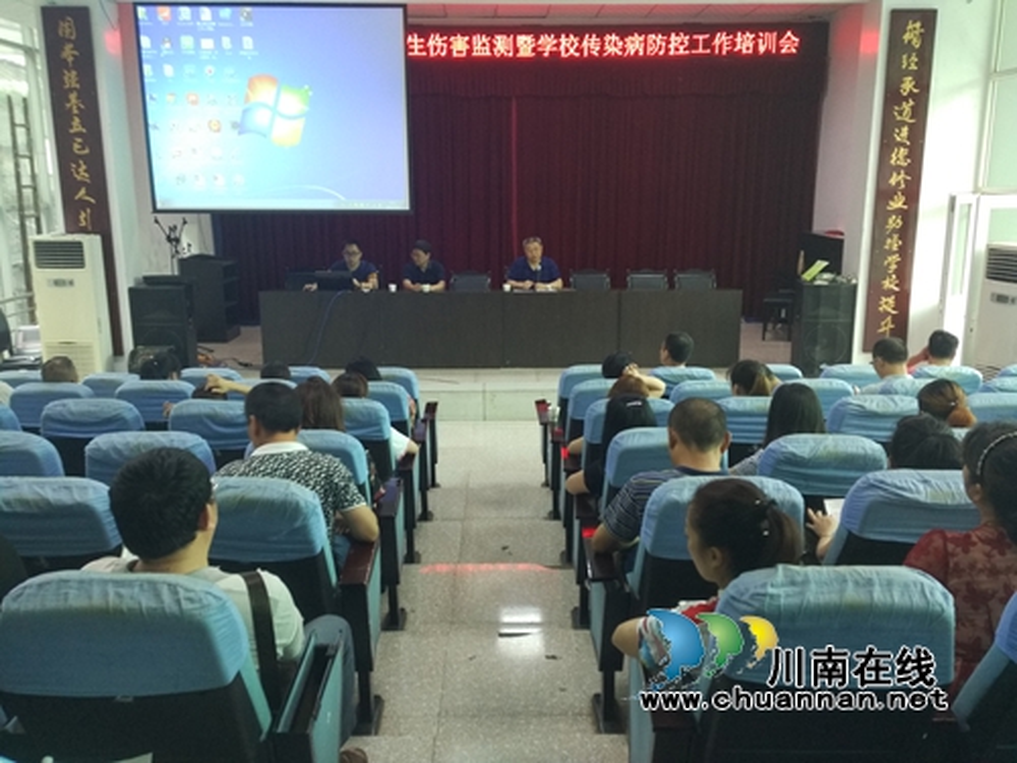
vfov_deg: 46.8
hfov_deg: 60.0
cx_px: 508
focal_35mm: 30
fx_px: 881
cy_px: 382
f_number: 2
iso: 426
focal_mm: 4.12
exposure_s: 1/25
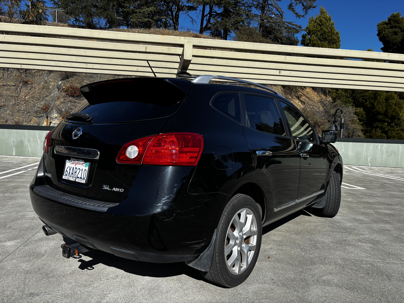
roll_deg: -2.1
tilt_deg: -4.5
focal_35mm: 26
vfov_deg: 53.1
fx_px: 303
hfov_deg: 67.3
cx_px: 202
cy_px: 152
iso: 50
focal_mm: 5.96
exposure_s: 1/2342
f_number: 1.6
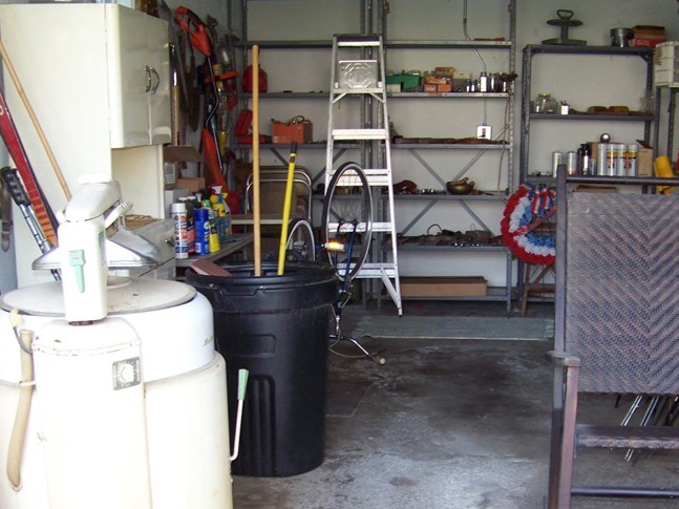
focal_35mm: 57
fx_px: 1118
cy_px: 385
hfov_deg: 33.6
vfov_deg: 25.3
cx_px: 437
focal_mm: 5.85
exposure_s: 1/30
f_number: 2.8
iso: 100
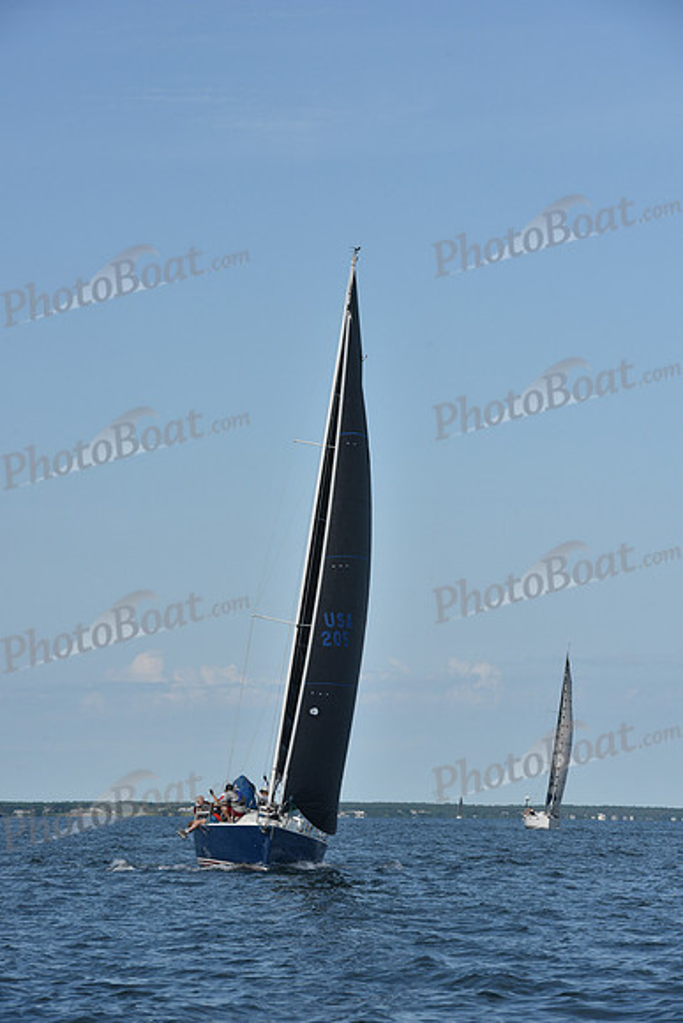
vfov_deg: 15.2
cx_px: 342
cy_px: 512
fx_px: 3839
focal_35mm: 135
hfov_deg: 10.2
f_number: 10
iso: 320
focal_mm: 135
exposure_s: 1/1000
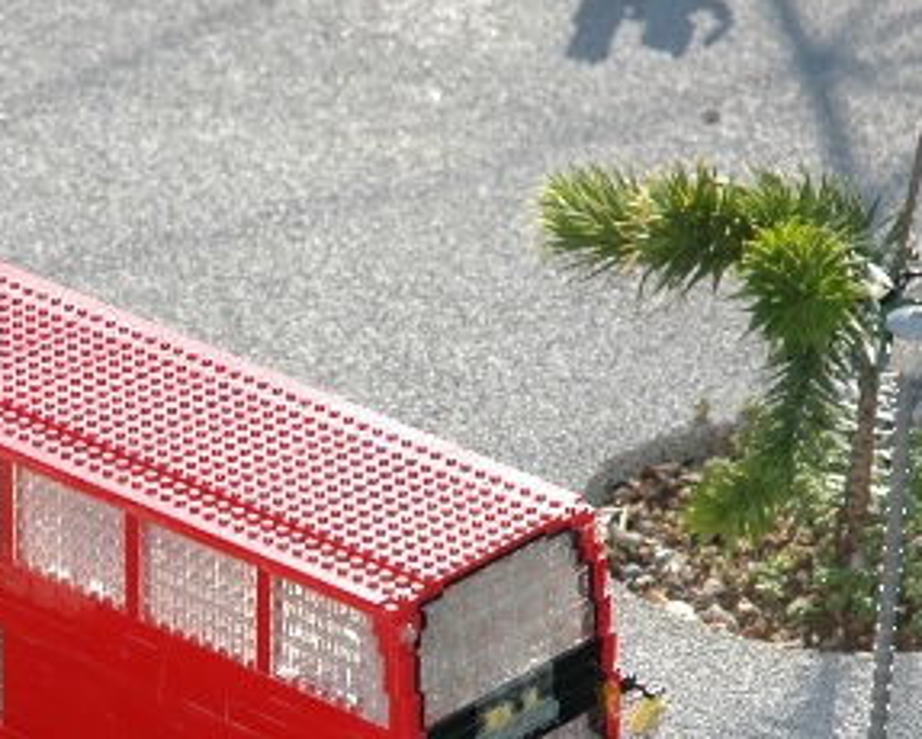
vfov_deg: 5.6
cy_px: 591
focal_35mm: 274
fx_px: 7482
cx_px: 132
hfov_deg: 7.0
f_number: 4.5
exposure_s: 1/400
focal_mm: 70
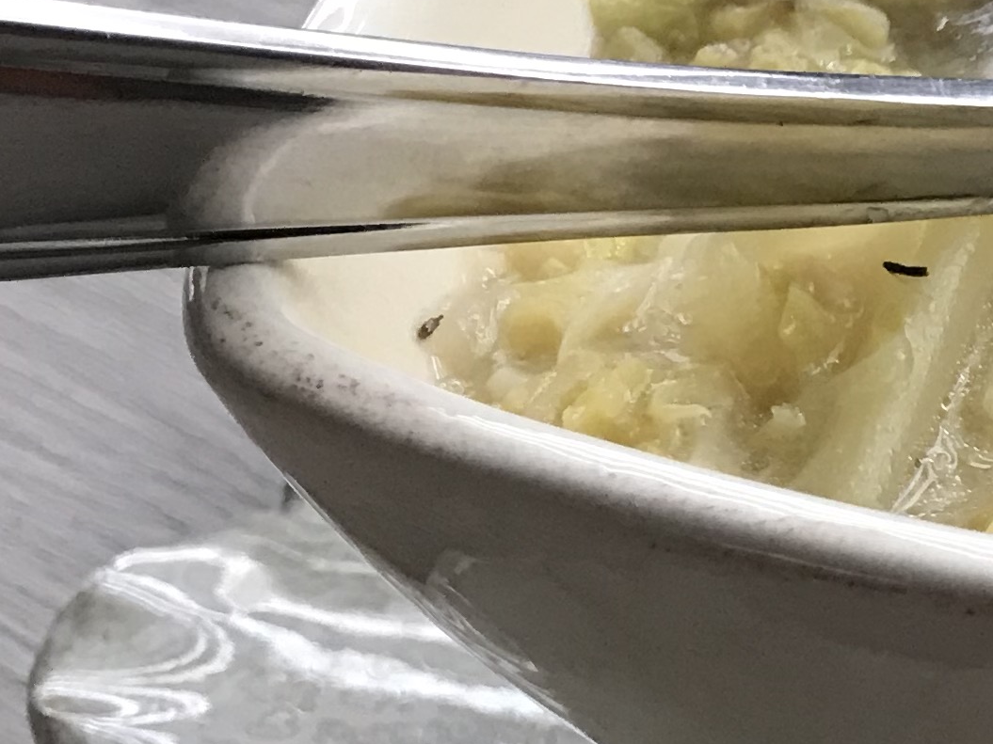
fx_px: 3069
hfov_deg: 16.6
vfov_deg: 13.8
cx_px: 1521
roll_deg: +2.8
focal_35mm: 107
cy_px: 484
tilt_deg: -38.9
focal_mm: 3.99
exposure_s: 1/17
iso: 50
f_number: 1.8
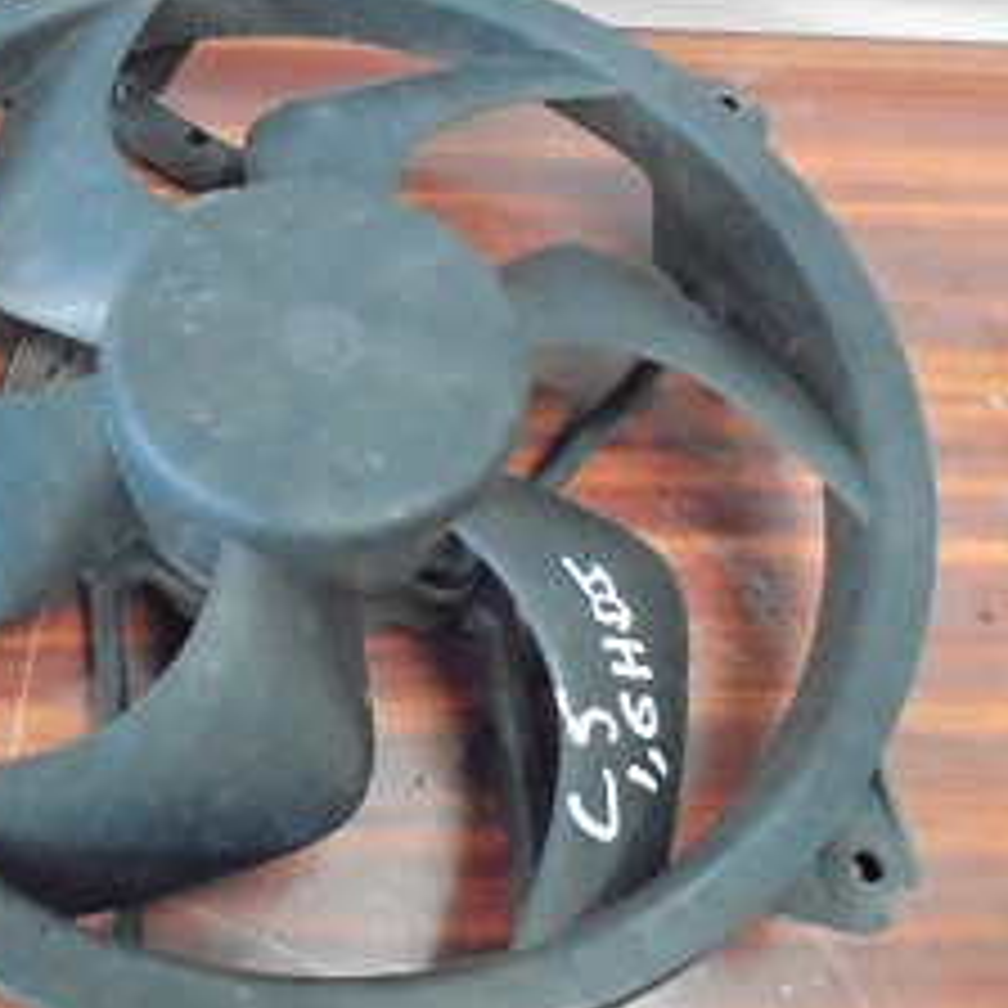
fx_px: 1318
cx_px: 160
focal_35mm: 40
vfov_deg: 41.9
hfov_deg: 39.7
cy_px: 490
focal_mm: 4.6
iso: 1600
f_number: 3.5
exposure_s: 1/40
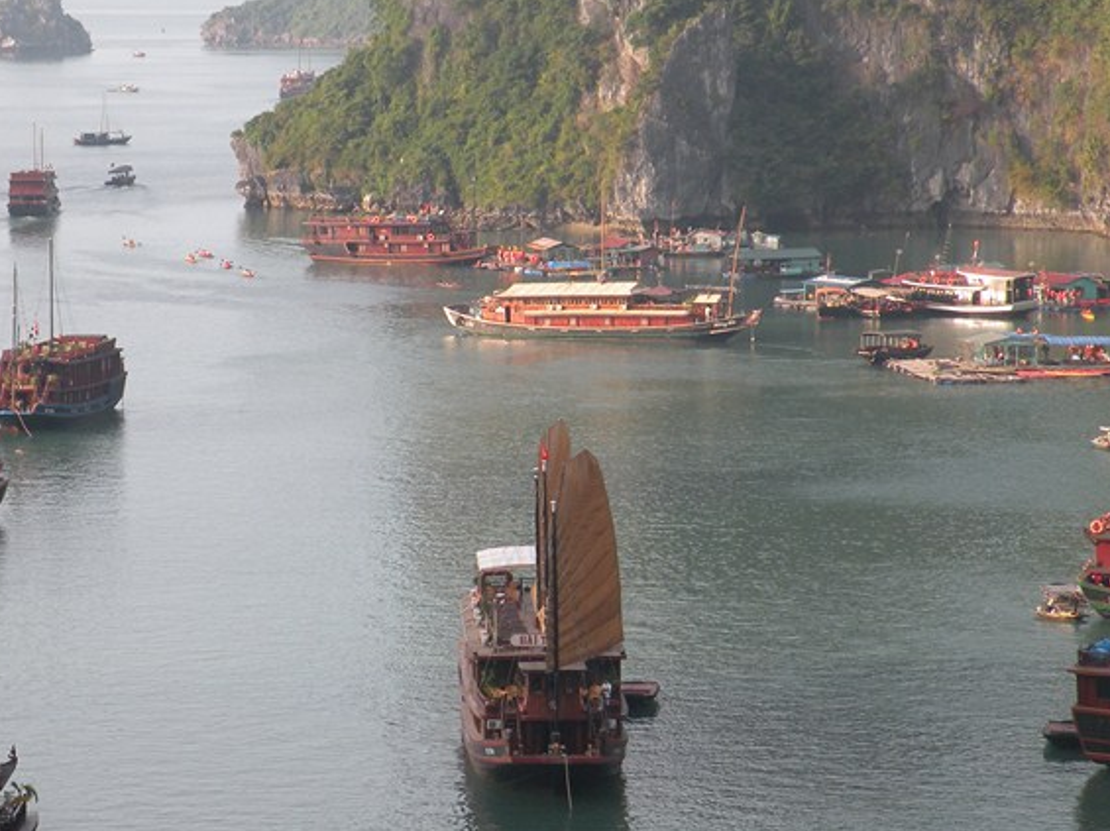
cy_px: 337
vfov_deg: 9.2
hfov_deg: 12.3
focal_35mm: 161
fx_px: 5159
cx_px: 580
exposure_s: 1/158
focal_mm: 17.9
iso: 64
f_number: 5
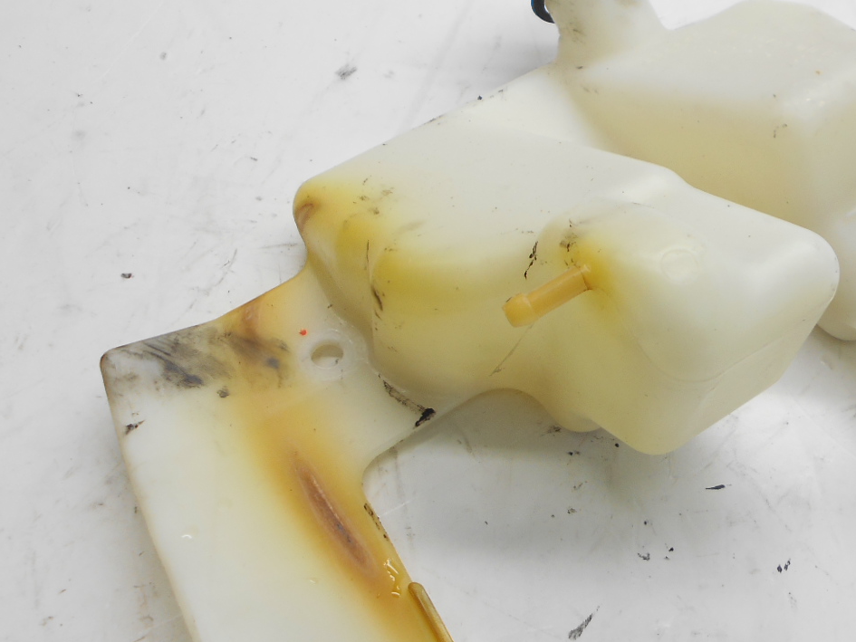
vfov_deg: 32.9
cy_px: 348
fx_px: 1088
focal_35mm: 44
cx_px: 548
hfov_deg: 42.5
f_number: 3.2
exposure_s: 1/50
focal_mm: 4.6
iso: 80
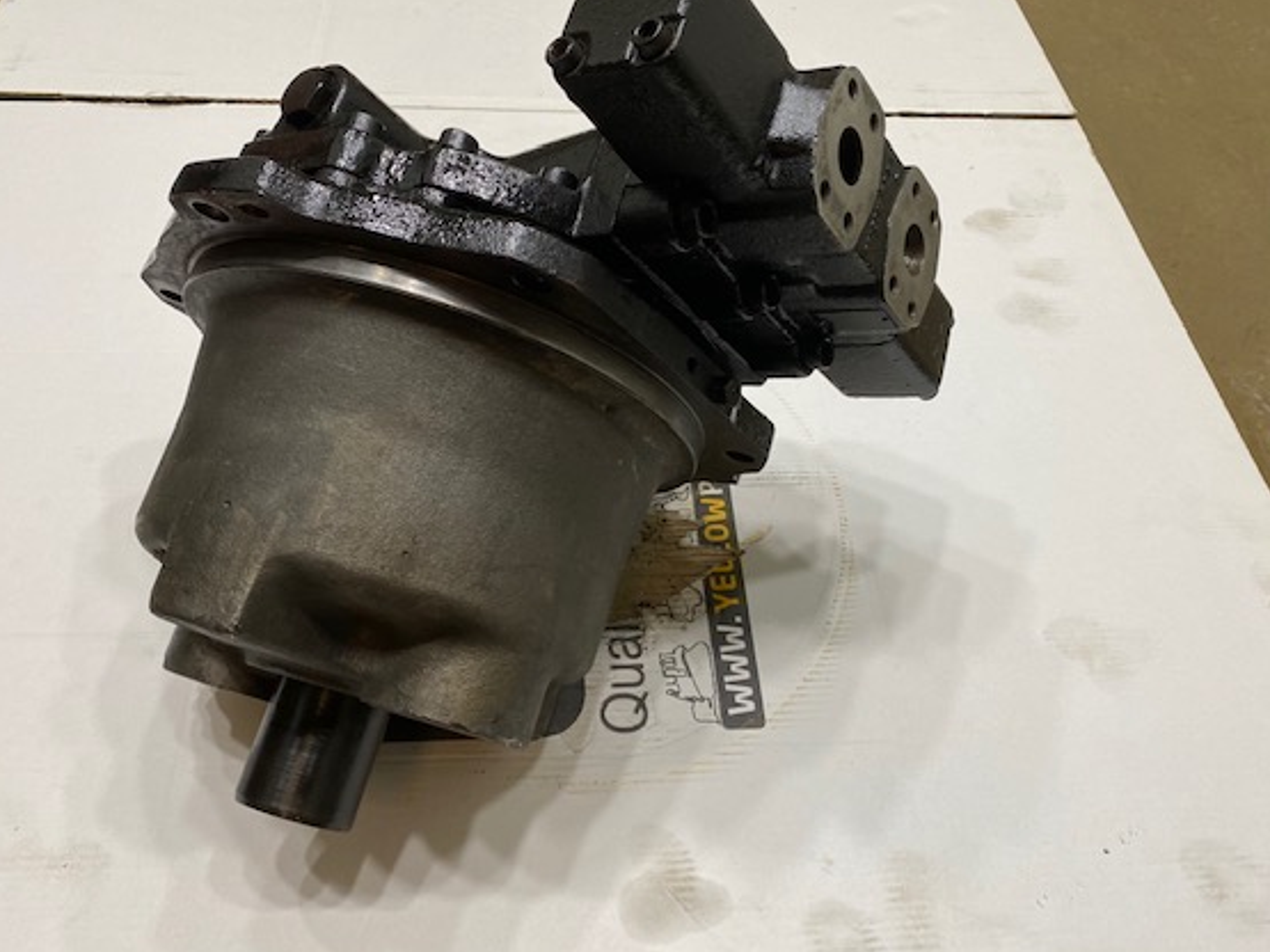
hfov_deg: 60.0
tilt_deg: -51.1
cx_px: 613
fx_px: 1100
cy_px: 426
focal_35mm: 30
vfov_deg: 46.7
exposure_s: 1/100
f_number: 1.8
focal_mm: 4.25
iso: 100
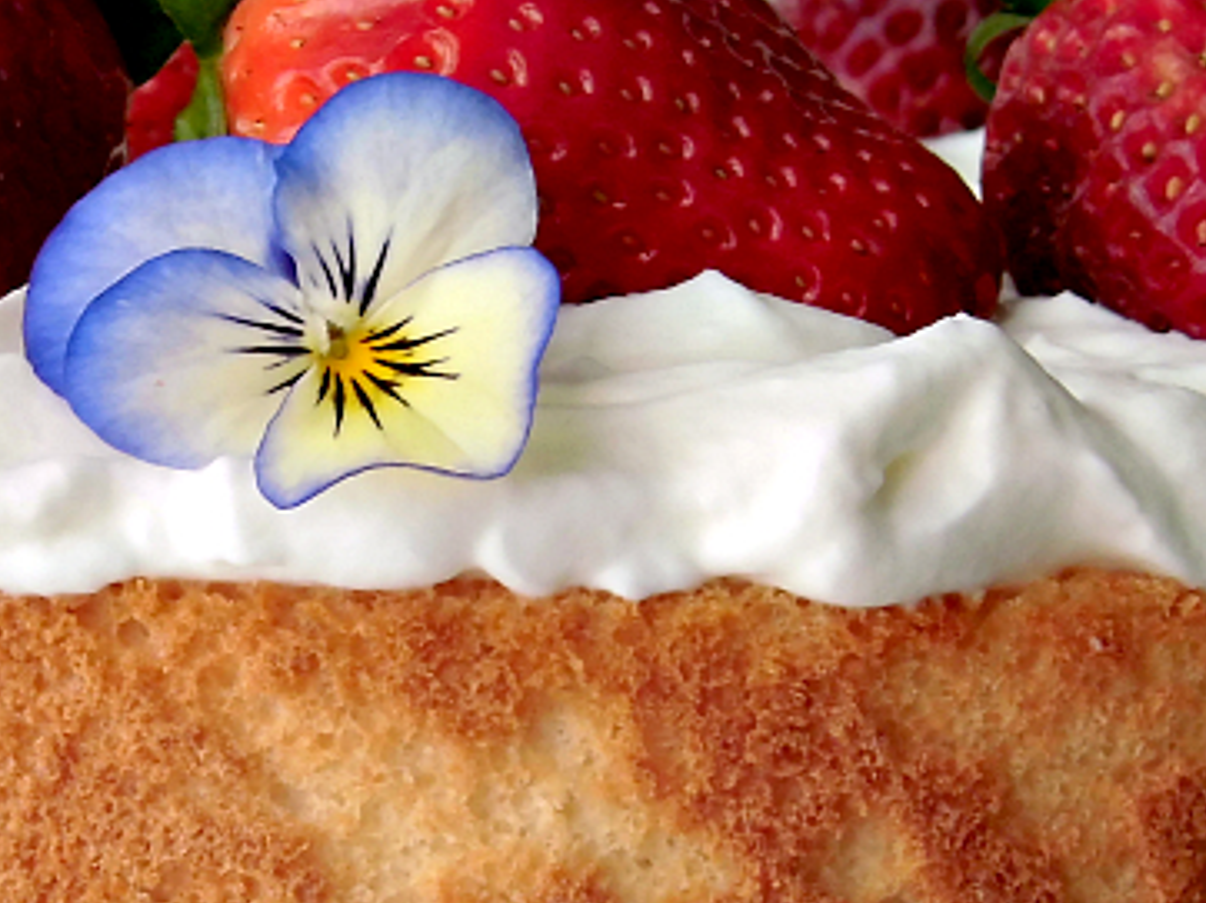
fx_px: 4631
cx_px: 130
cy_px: 796
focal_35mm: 133
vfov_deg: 11.1
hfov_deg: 14.7
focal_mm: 8.3
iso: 100
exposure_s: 1/125
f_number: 3.4
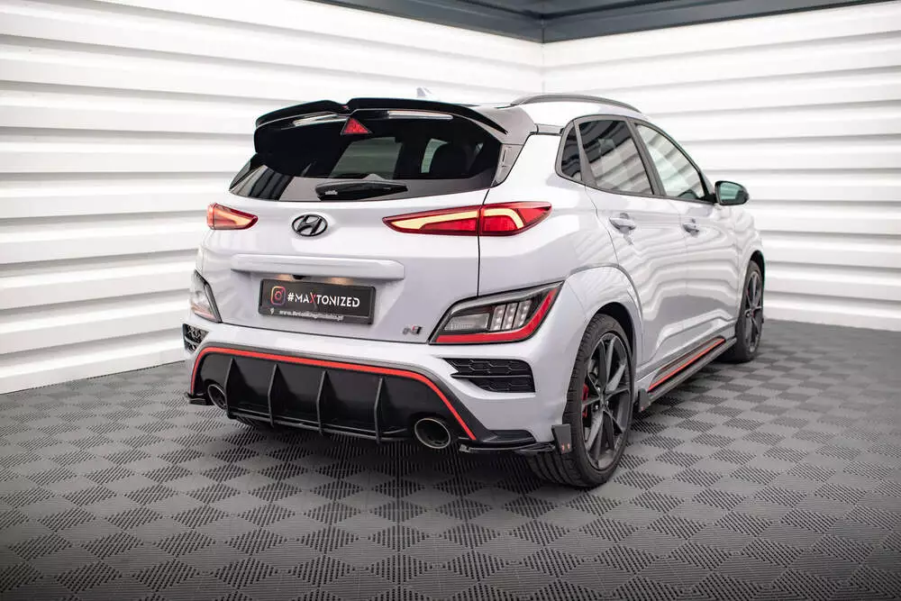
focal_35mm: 35
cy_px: 300
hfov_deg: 54.1
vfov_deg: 37.6
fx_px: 883
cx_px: 450
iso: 1000
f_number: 2.8
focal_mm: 35
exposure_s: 1/100
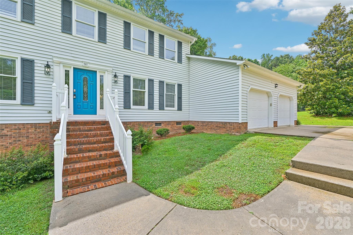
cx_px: 176
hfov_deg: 100.4
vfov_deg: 77.3
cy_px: 118
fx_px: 147
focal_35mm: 15
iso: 100
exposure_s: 1/320
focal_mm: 15
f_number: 8
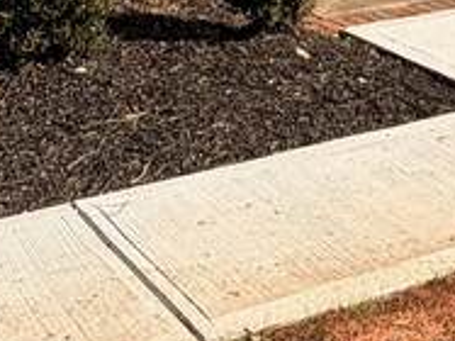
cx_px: 392
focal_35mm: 96
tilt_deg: +5.0
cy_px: -404
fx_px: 1261
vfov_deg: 12.8
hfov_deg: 20.1
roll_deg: +2.3
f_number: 2.2
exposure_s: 1/864
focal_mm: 2.22
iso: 20
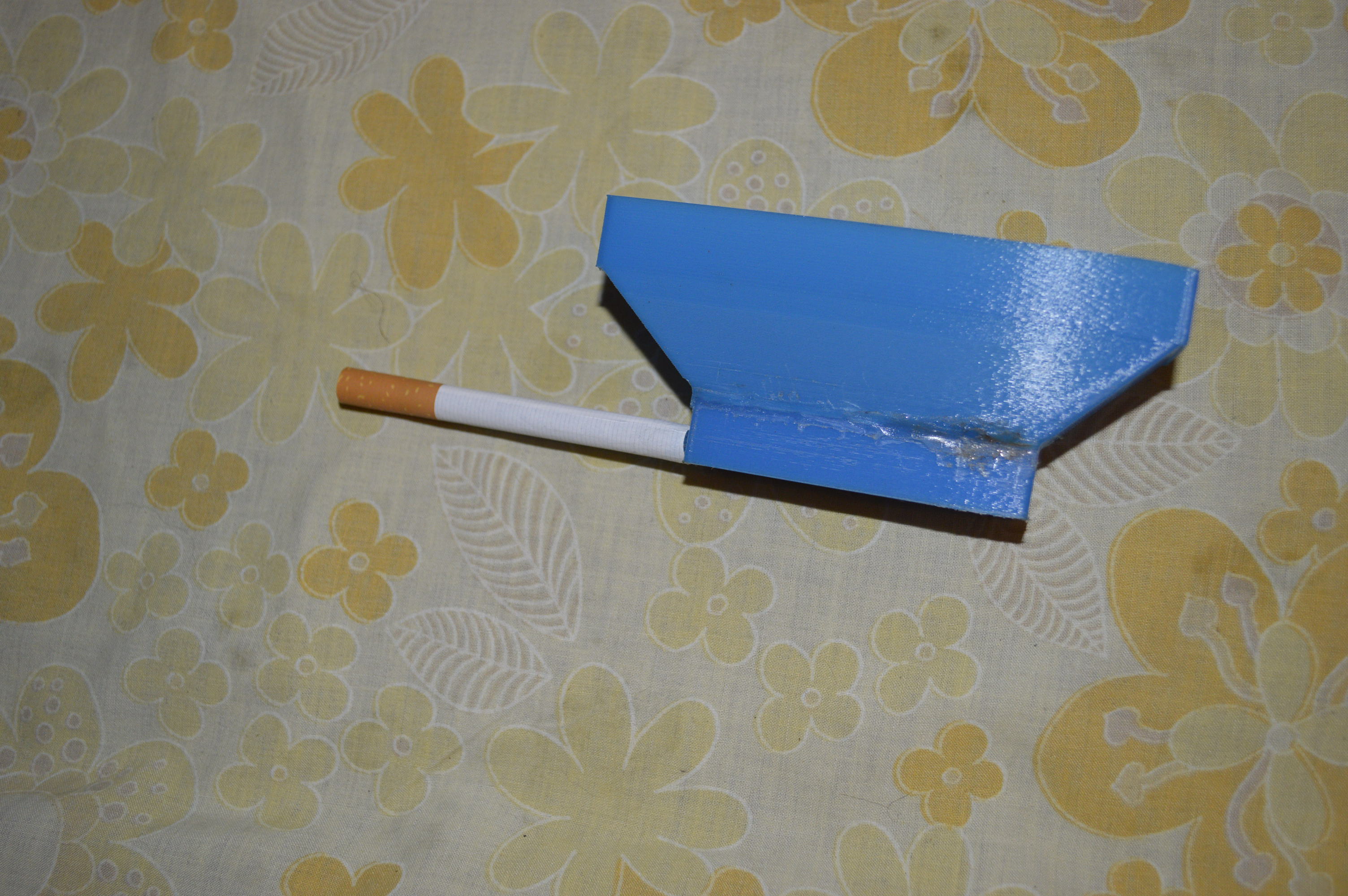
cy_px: 448
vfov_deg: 36.8
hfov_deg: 53.2
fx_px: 1347
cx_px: 674
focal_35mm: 36
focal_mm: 24
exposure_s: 1/60
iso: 720
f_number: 4
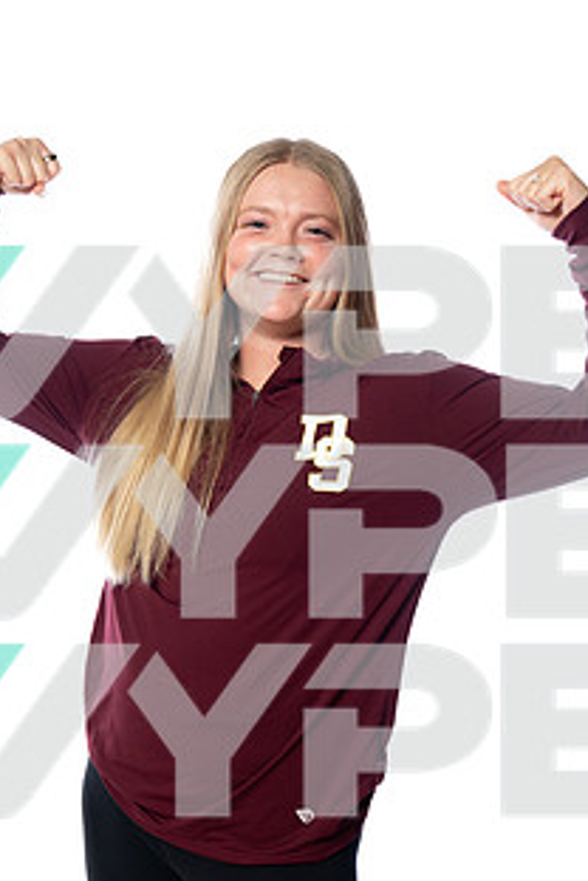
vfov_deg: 32.3
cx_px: 277
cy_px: 534
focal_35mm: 62
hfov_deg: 21.9
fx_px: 1519
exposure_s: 1/250
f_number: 5.6
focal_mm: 43
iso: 640
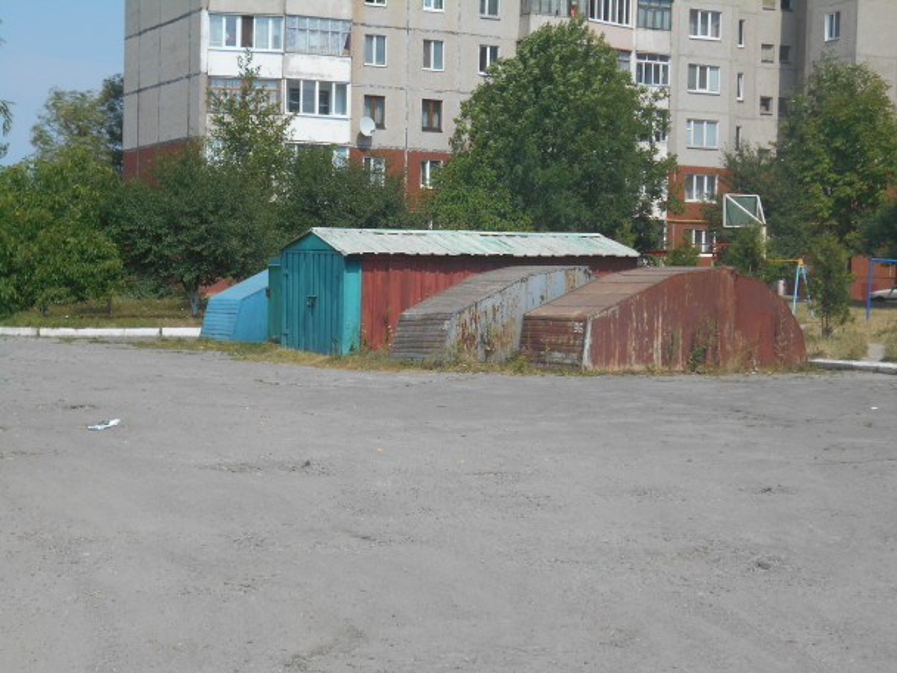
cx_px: 448
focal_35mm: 65
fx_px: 1684
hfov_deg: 29.8
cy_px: 336
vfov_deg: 22.6
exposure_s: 1/500
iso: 80
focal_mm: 11.6
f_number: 5.3
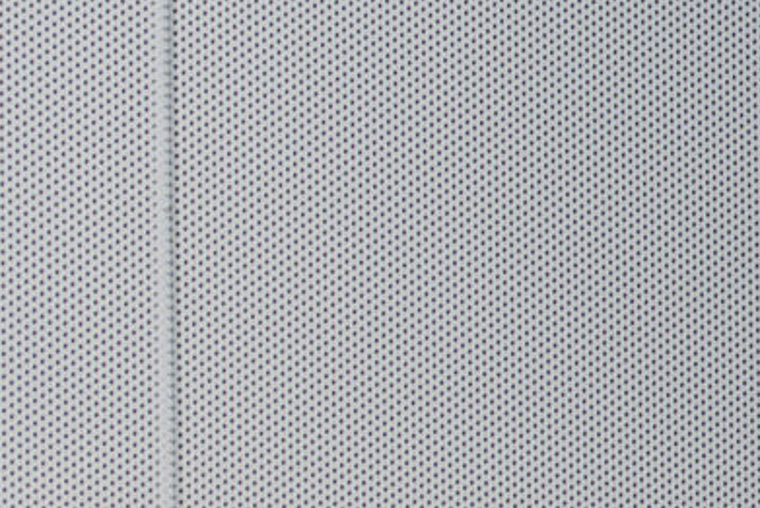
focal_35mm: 368
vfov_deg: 3.7
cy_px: 902
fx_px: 7771
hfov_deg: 5.1
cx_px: -2025
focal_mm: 50
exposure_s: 1/160
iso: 100
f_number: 1.4
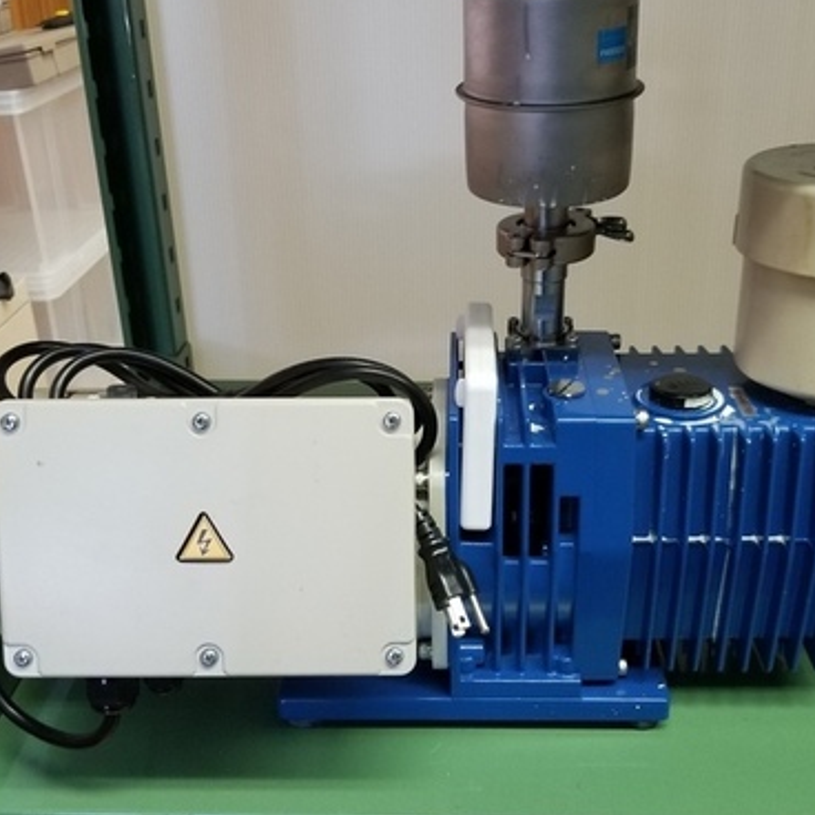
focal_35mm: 40
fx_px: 1065
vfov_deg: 41.8
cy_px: 432
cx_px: 485
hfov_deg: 41.7
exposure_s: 1/33
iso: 160
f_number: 1.7
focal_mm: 4.25
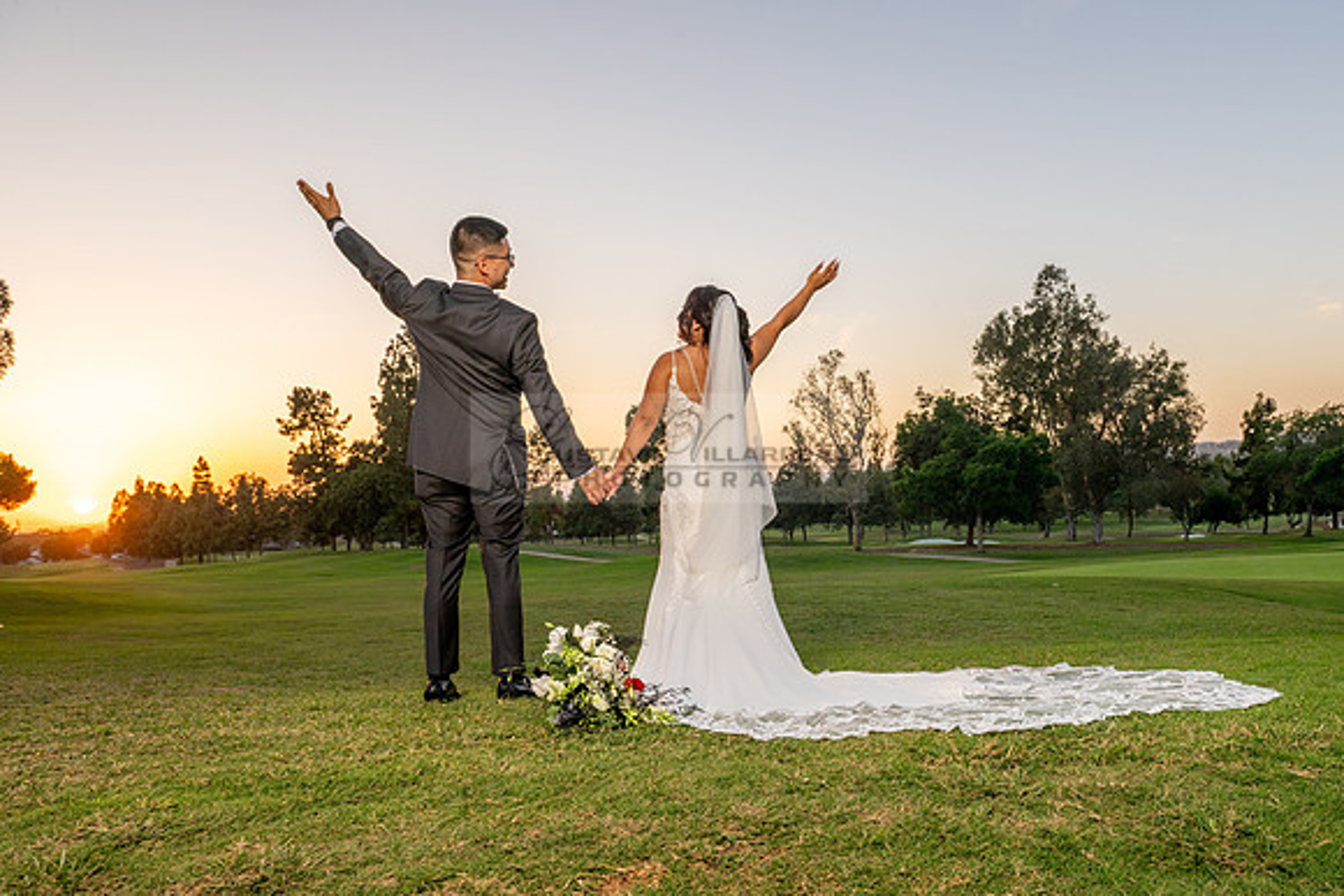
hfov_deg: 63.6
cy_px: 536
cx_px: 803
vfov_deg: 45.2
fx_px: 1072
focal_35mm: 29
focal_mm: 24
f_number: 7.1
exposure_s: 1/160
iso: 320
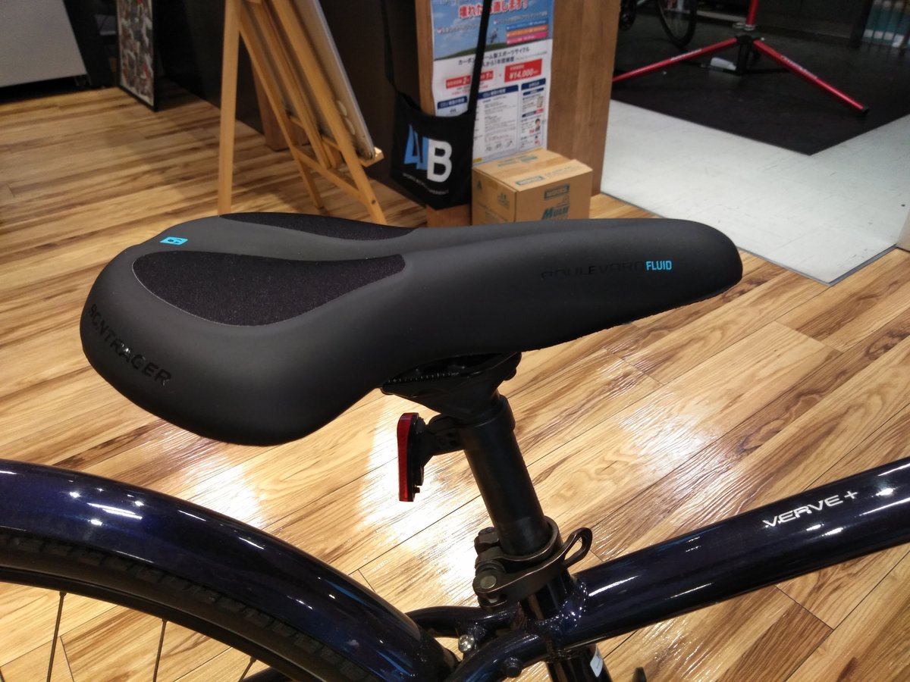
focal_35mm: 26
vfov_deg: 53.1
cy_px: 341
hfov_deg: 67.3
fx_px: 683
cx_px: 455
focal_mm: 3.46
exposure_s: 1/33
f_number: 2.2
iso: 108
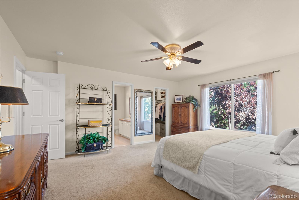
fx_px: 125
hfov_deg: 100.3
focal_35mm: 15
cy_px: 100
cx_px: 150
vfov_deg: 77.4
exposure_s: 1/8
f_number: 3.5
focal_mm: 10
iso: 200
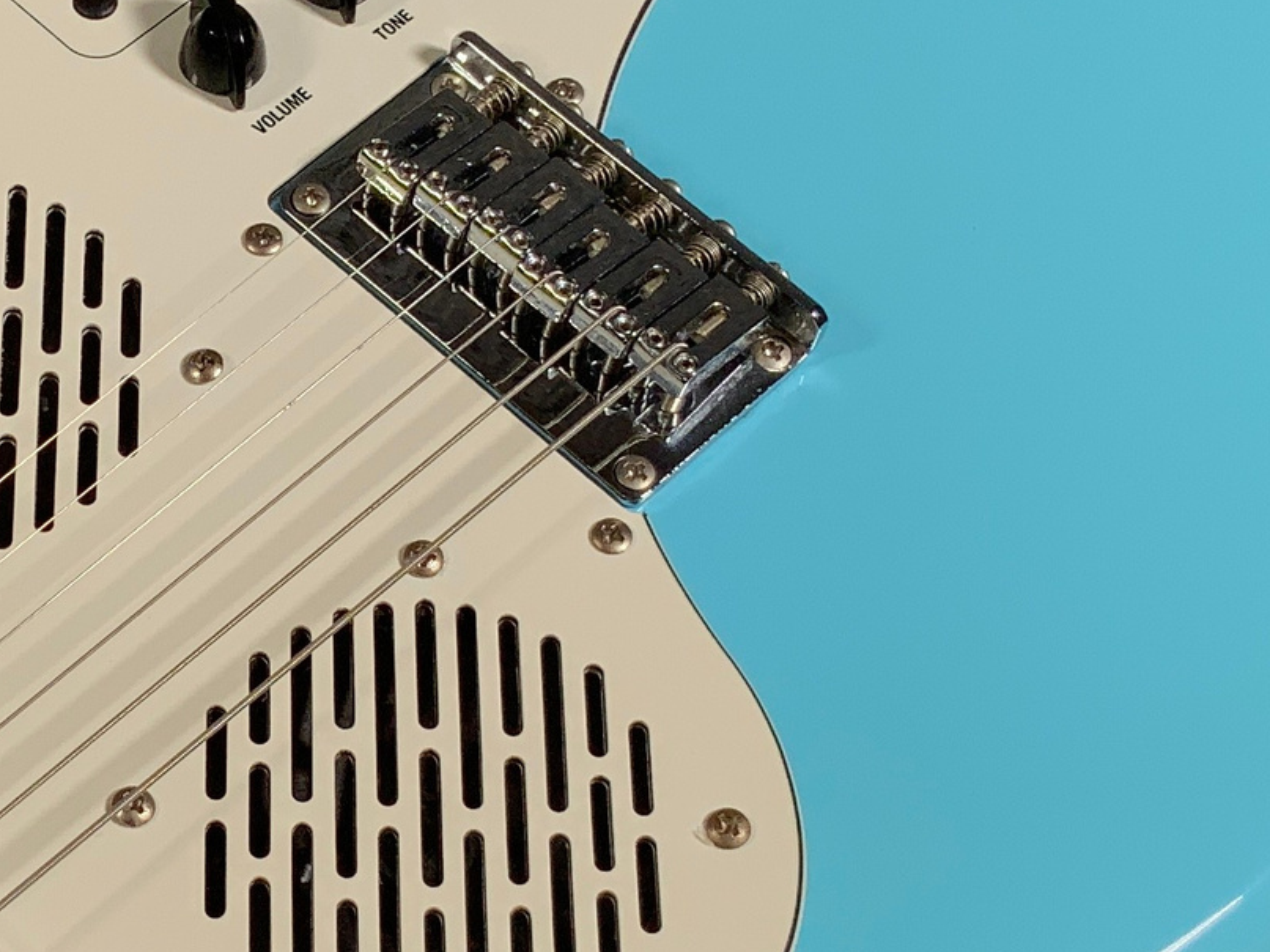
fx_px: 3375
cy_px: 557
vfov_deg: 16.0
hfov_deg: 20.9
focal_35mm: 92
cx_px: 154
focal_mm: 3
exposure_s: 1/156
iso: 16
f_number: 1.8
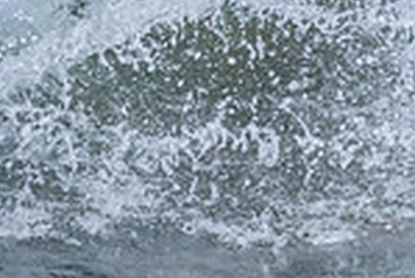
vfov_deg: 0.4
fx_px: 35900
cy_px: -104
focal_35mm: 3108
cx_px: 393
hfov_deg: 0.7
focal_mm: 800
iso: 5000
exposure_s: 1/1250
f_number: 11
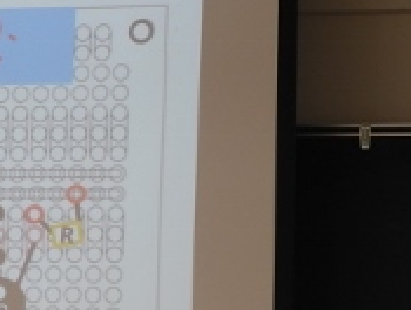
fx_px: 2951
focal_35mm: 248
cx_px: -120
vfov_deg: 6.0
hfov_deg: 7.9
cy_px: 190
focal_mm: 14.5
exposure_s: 1/40
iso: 100
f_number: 4
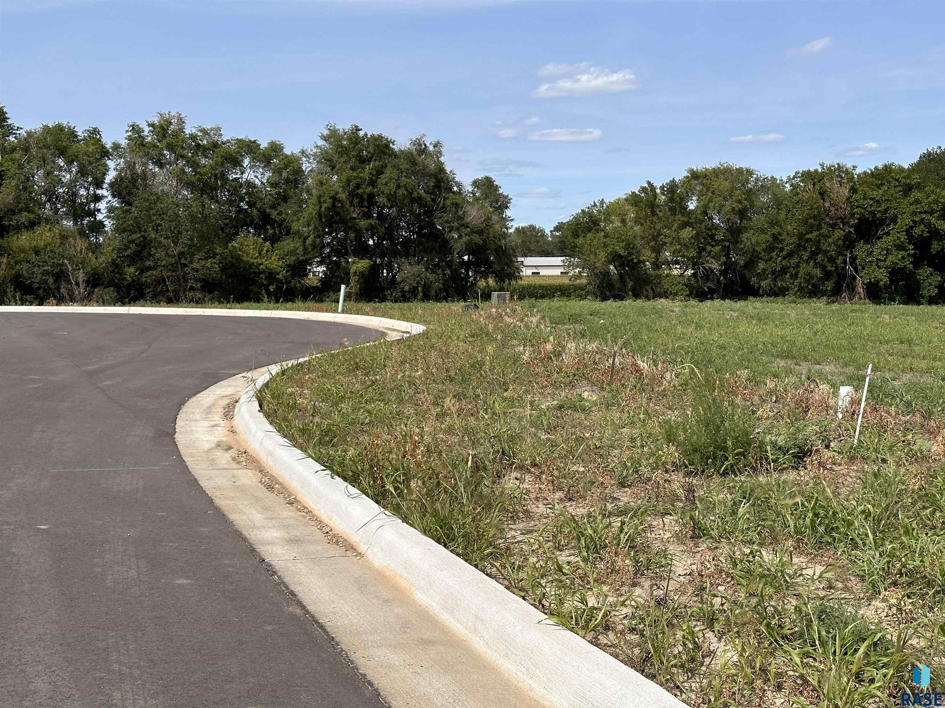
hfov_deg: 39.7
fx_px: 1310
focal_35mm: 48
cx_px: 472
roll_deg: +0.1
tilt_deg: -4.1
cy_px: 354
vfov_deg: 30.3
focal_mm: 6.86
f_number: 1.78
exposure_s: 1/4566
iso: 64
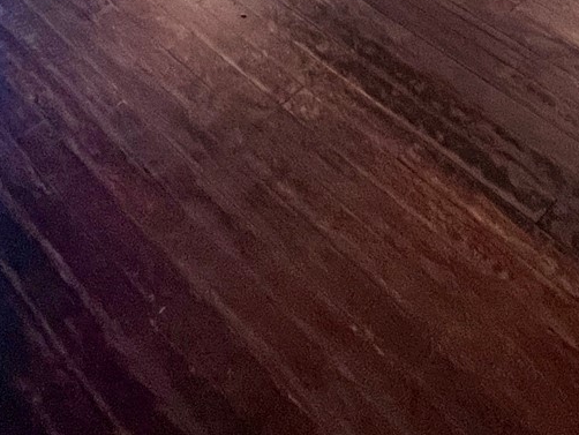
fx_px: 887
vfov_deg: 18.9
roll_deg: -1.0
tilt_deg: -14.2
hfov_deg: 34.9
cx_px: 475
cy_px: -405
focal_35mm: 53
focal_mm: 1.57
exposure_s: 1/99
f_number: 1.8
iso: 200
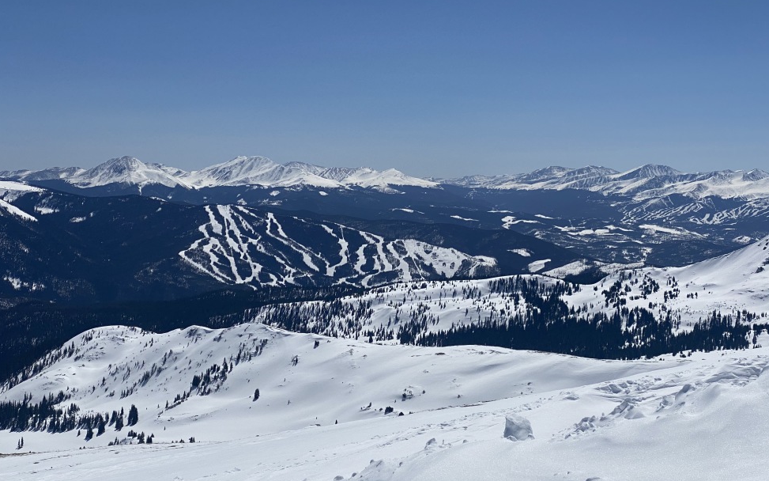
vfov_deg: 22.4
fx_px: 1215
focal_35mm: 58
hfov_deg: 35.1
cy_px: 268
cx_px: 374
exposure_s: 1/9524
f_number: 2
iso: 25
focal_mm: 6
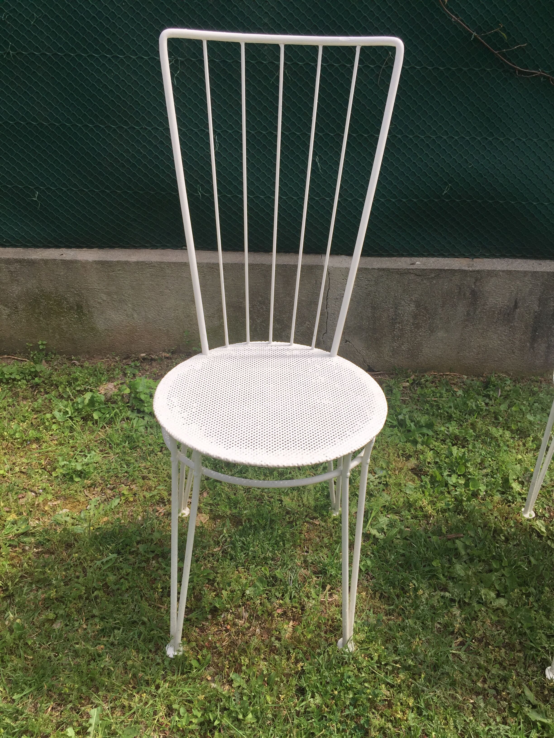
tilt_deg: -28.2
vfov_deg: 61.7
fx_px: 619
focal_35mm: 29
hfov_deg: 48.2
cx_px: 277
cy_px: 369
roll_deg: +0.2
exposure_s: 1/1464
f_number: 2.2
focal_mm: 4.15
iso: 32
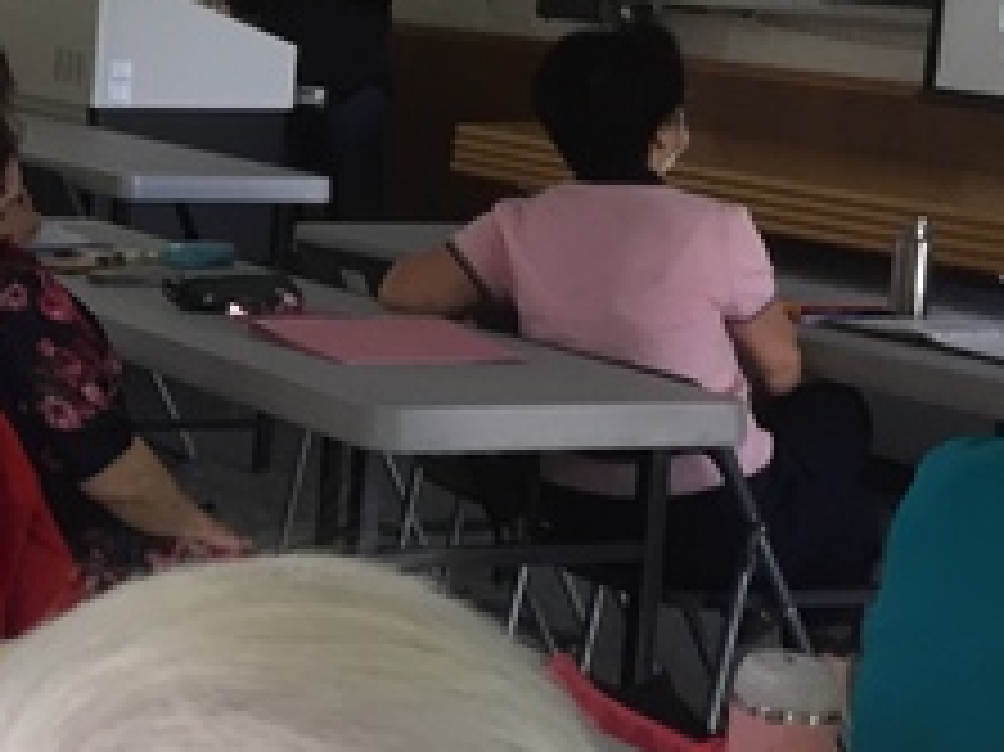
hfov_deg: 19.9
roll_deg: -5.0
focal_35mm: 91
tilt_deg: -6.1
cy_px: 106
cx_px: -279
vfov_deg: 16.1
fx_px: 2638
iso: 80
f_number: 2.2
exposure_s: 1/30
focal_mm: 4.15
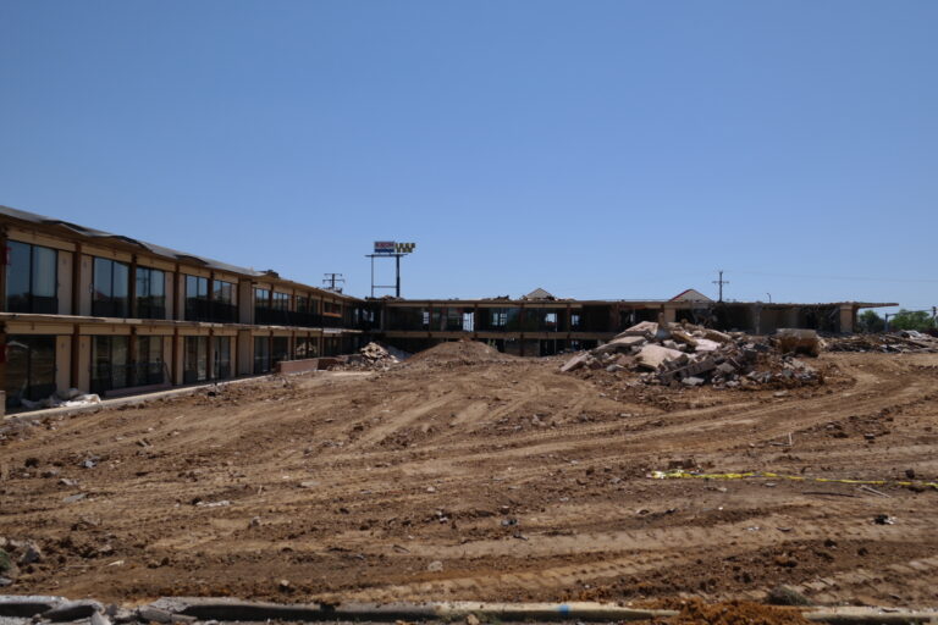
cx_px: 469
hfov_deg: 61.9
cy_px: 312
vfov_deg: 43.6
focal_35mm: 30
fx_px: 782
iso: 100
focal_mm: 20
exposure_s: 1/400
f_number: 7.1
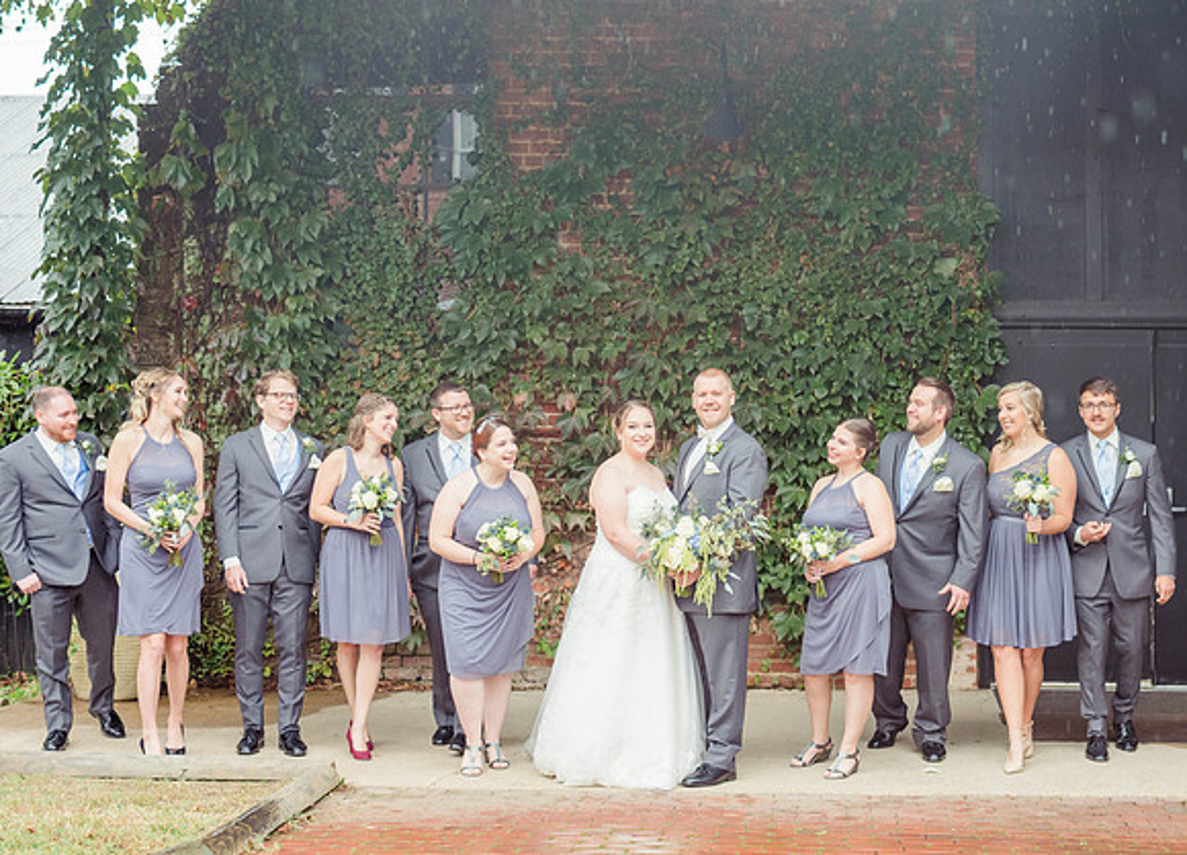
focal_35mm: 64
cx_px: 738
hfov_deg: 30.5
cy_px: 371
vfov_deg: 22.3
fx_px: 2169
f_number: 2.5
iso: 320
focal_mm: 35
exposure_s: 1/320
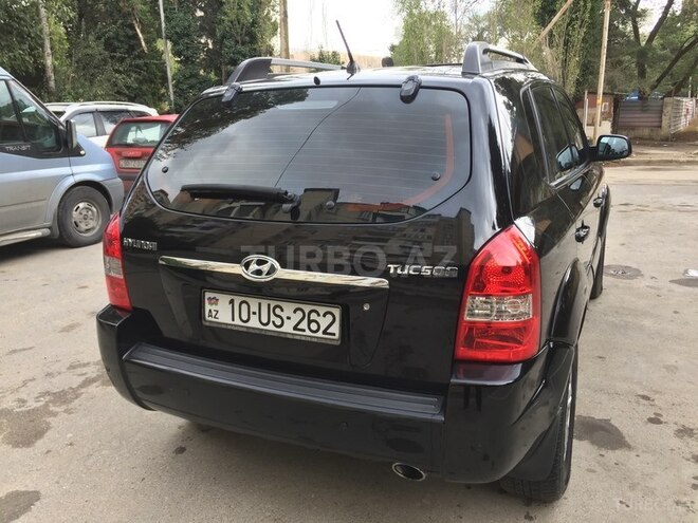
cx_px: 349
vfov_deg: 48.2
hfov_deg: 61.7
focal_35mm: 29
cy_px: 262
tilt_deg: -11.5
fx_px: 585
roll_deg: +1.9
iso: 32
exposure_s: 1/126
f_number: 2.2
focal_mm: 4.15
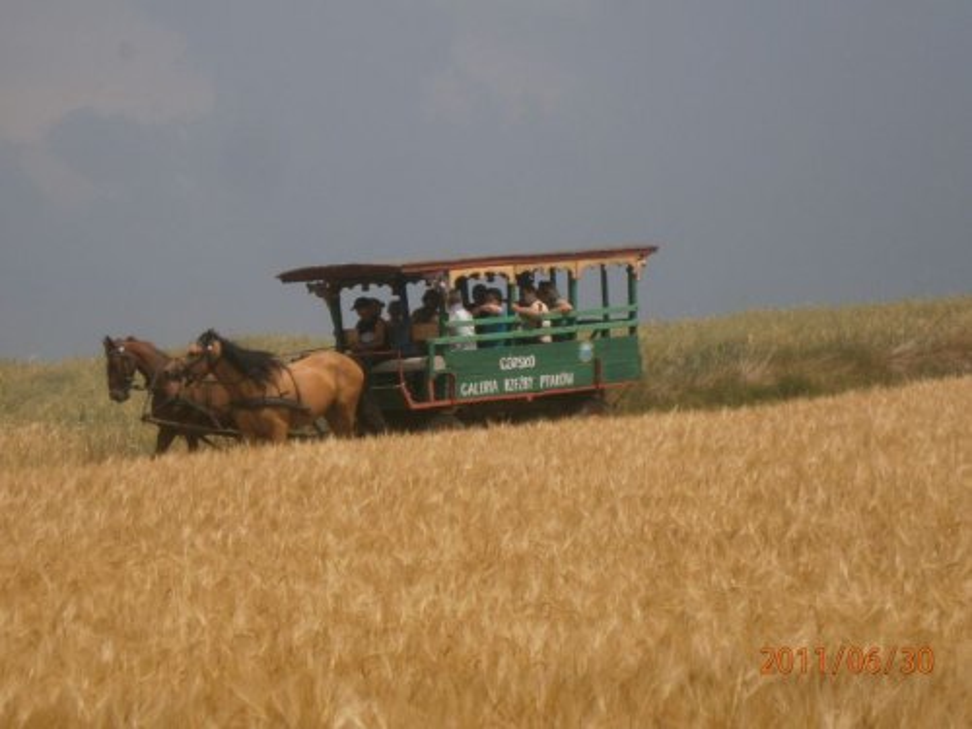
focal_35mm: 130
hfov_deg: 15.2
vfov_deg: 11.4
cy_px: 364
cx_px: 486
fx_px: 3650
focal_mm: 23.5
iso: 80
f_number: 6.5
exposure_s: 1/640
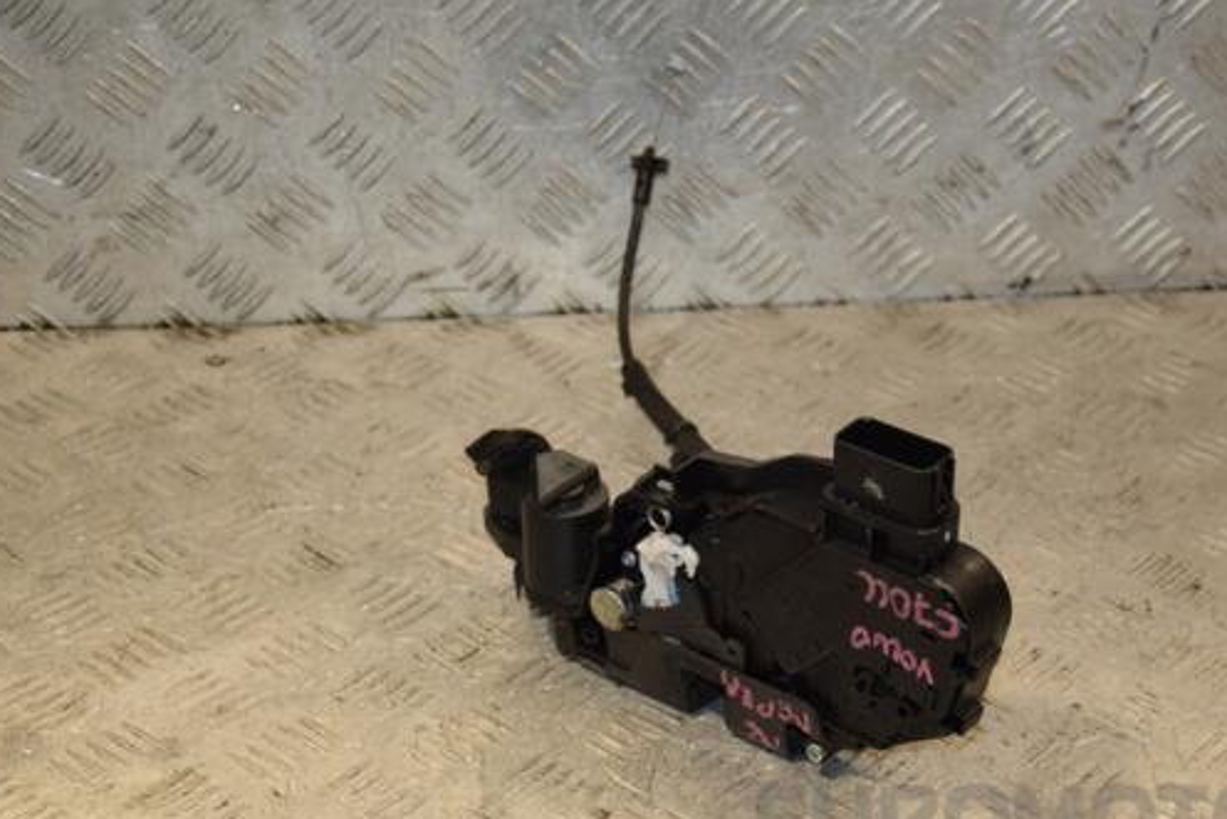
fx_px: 2782
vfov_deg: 16.7
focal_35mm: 82
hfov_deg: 24.8
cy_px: 492
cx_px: 710
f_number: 5
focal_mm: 45
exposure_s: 1/200
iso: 800
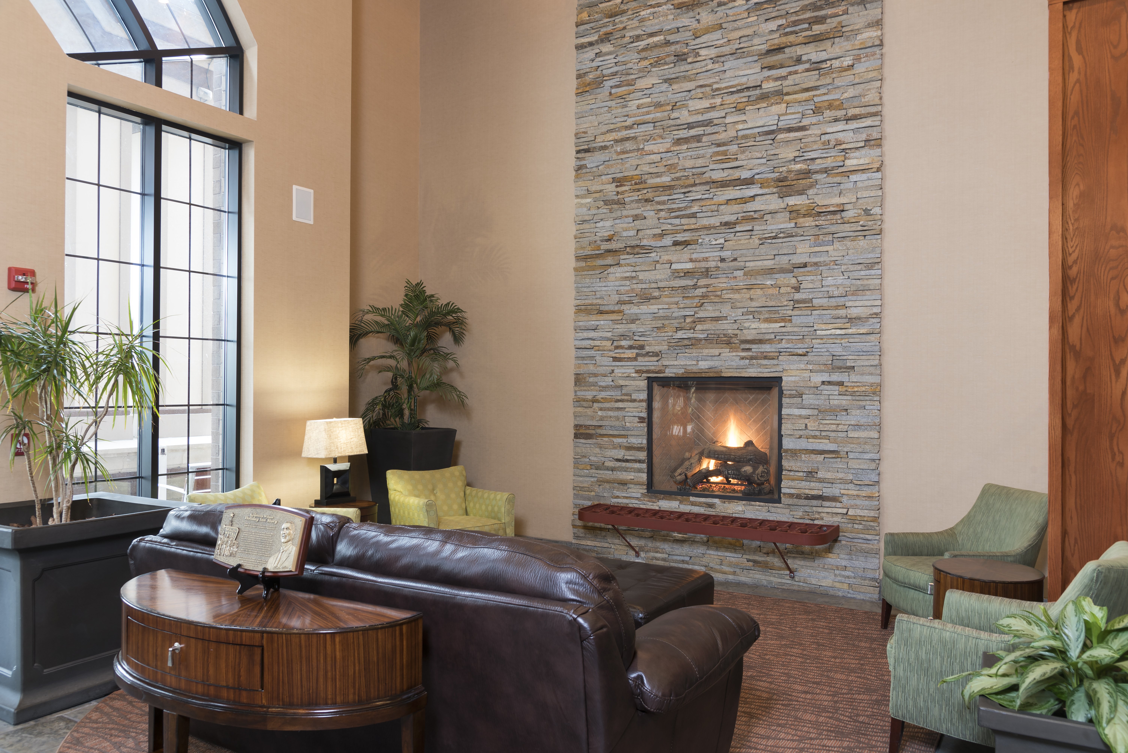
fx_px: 846
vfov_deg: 48.0
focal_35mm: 27
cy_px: 376
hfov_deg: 67.4
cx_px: 564
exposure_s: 1.6
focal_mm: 27
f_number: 9
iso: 100
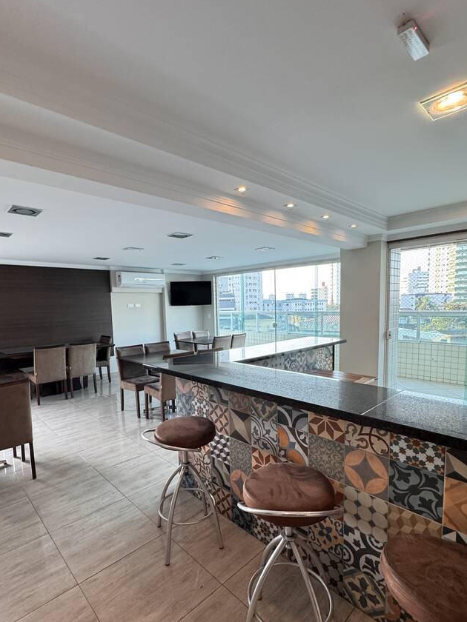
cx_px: 225
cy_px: 336
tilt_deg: -3.9
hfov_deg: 71.6
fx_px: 324
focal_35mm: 18
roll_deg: +2.3
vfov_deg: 87.6
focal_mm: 2.22
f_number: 2.2
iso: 200
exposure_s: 1/60
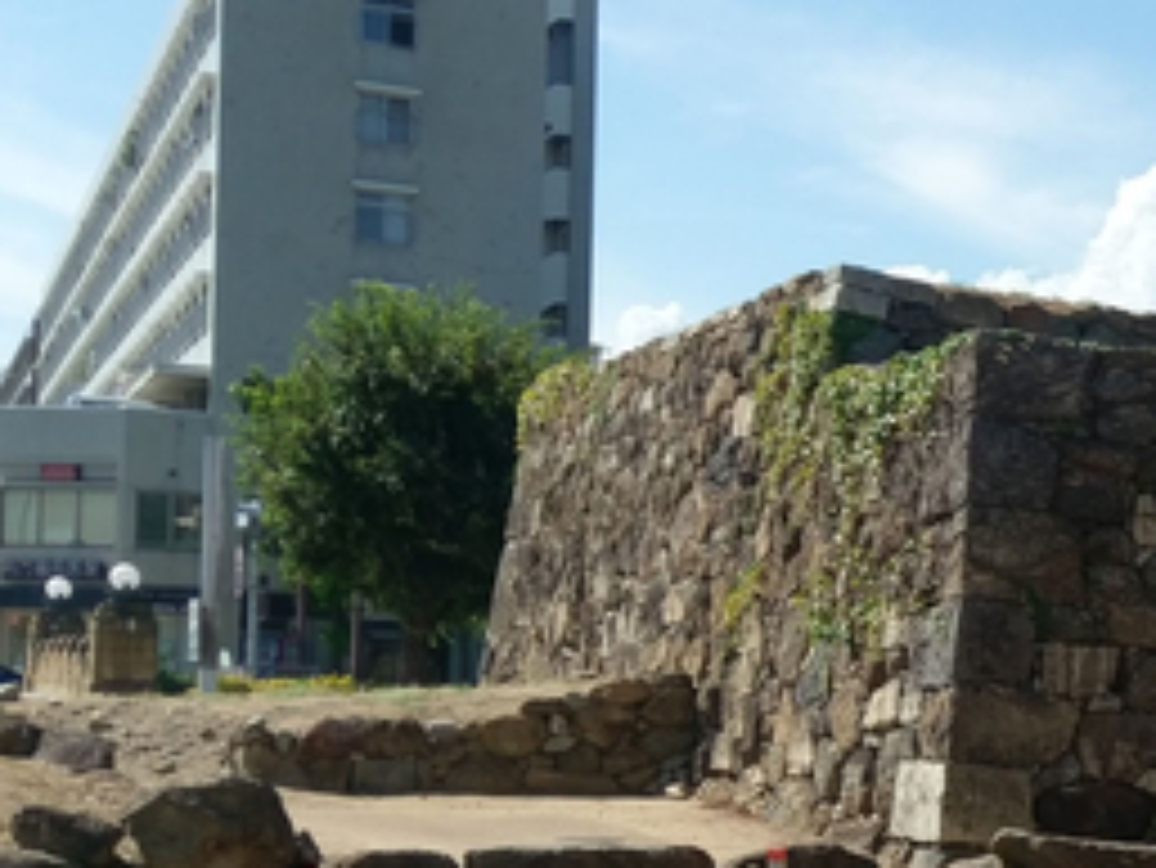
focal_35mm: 81
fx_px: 2706
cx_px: 1475
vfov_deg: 18.0
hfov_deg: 21.9
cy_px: 706
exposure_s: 1/2667
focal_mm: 4.58
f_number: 1.8
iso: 100
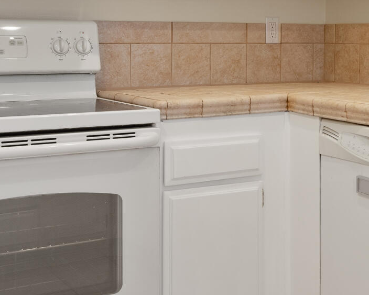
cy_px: 49
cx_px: 271
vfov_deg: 23.4
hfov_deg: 29.2
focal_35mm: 64
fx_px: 699
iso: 250
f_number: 8
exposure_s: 1/5
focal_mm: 16
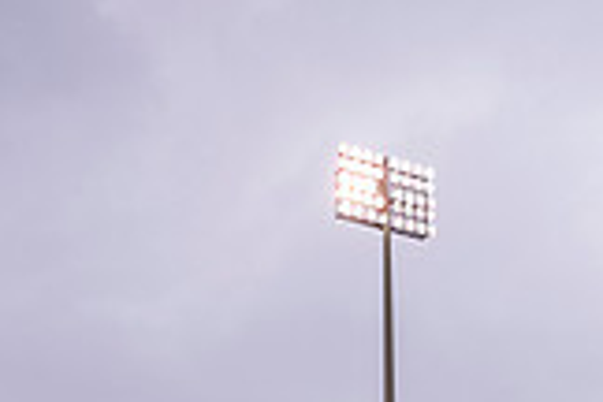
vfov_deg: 14.3
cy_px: 683
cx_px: 625
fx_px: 1440
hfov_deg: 22.6
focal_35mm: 86
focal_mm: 24
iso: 100
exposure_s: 1/500
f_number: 2.8
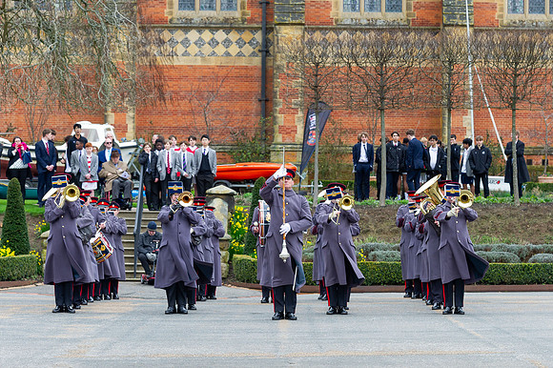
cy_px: 184
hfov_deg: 14.0
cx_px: 280
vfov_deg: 9.3
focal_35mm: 147
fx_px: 2253
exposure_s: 1/250
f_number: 6.3
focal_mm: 116
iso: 560
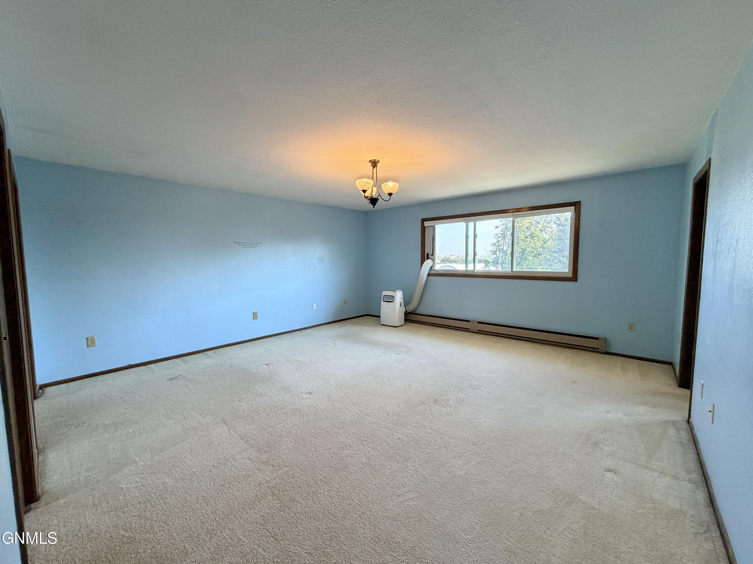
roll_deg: +1.2
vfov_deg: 85.7
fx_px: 305
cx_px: 376
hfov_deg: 102.1
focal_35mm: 14
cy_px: 282
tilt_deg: -3.7
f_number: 2.2
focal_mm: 2.22
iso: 200
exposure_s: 1/120
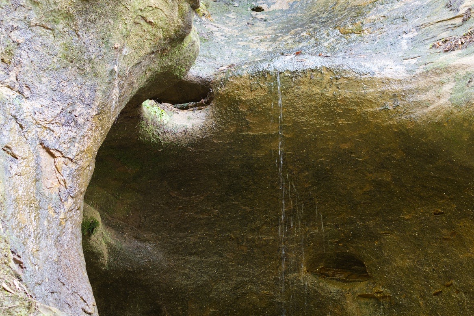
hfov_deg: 18.9
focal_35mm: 108
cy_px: 105
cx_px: 278
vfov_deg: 12.7
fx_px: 1422
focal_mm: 70
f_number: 5.6
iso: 1250
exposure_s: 1/40
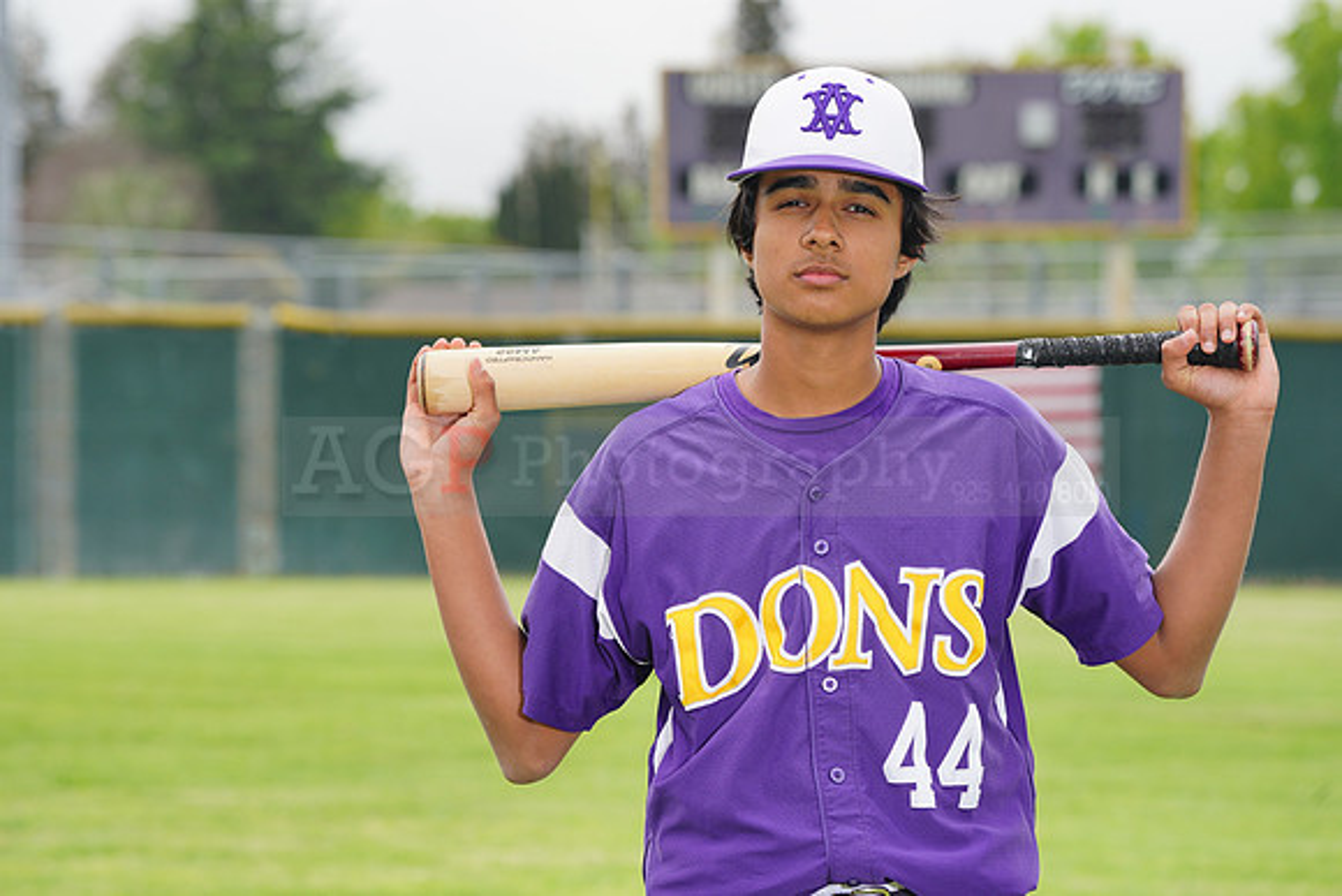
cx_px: 671
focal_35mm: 198
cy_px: 448
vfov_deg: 6.9
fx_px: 7382
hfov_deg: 10.4
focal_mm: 198
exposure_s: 1/250
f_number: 9
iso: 200
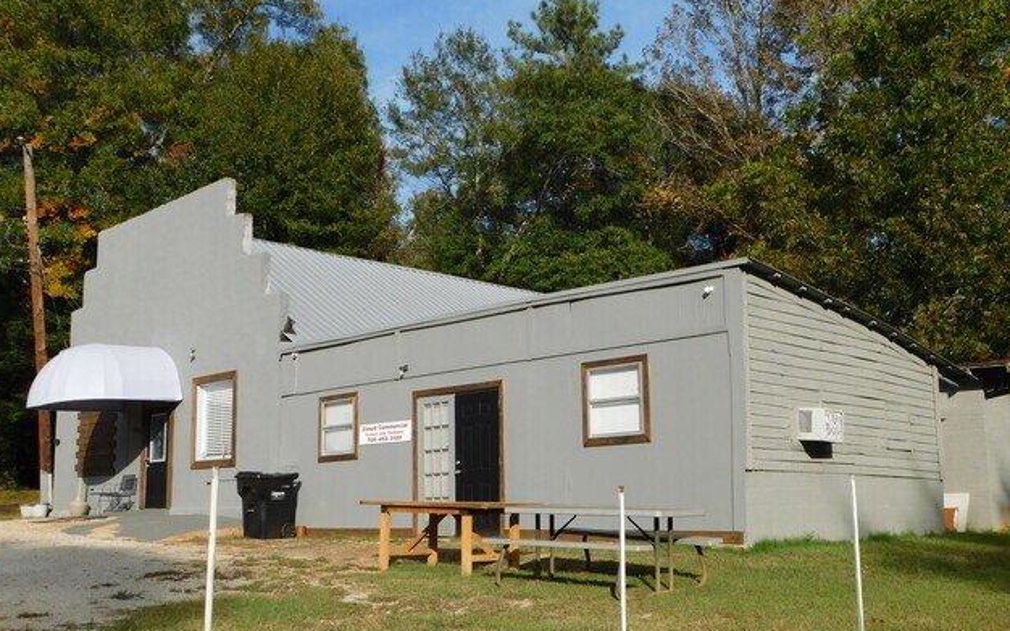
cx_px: 495
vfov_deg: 32.7
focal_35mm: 39
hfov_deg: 50.4
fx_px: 1073
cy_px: 357
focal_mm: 6.3
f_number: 3.5
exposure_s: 1/1500
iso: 125
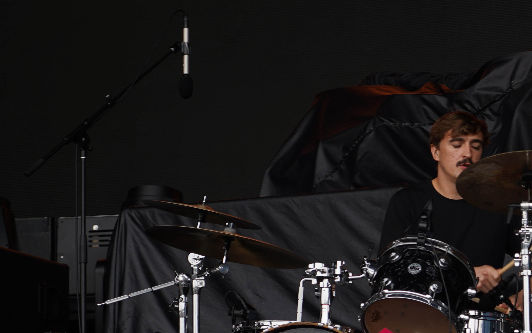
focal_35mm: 224
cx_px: 409
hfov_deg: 9.3
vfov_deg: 5.9
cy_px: 311
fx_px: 3248
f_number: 4
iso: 160
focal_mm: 105
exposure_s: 1/125
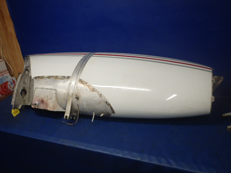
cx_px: 116
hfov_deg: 63.4
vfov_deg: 49.7
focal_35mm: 28
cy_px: 86
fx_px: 187
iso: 200
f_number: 3.9
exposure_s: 1/40
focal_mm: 5
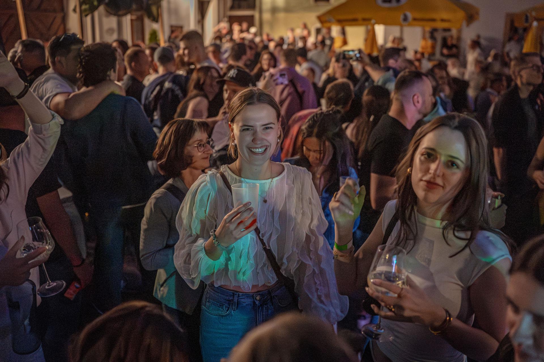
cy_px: 181
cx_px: 272
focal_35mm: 35
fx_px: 529
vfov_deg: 37.9
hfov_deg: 54.4
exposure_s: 1/160
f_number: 2
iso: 25600
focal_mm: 35
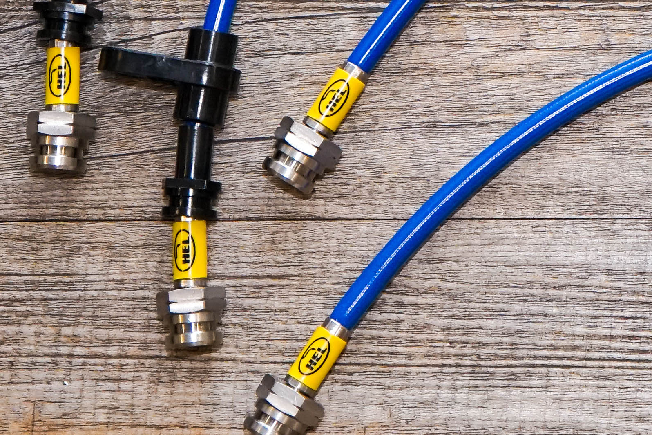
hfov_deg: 9.2
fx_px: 3948
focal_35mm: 218
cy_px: -122
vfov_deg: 6.3
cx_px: 915
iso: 2000
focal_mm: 58
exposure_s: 1/100
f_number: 6.3
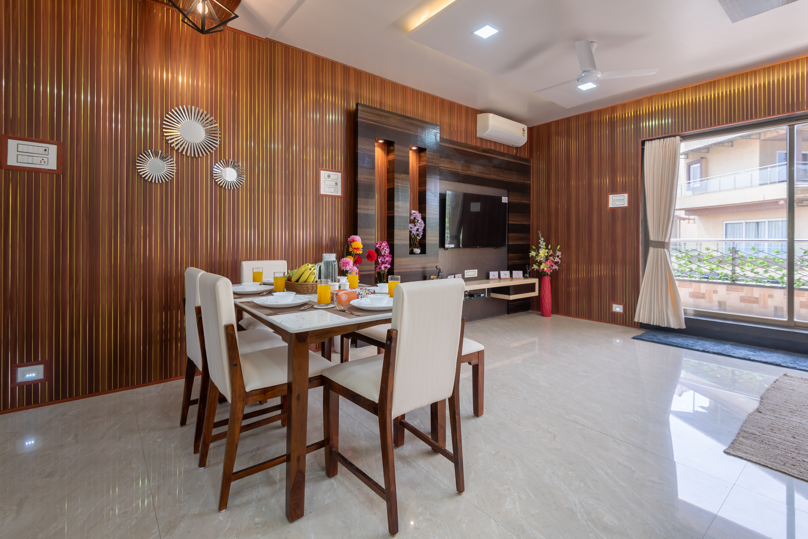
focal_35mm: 16
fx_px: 359
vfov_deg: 73.8
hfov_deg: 96.7
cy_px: 270
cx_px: 404
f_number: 7.1
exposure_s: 1/50
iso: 250
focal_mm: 16
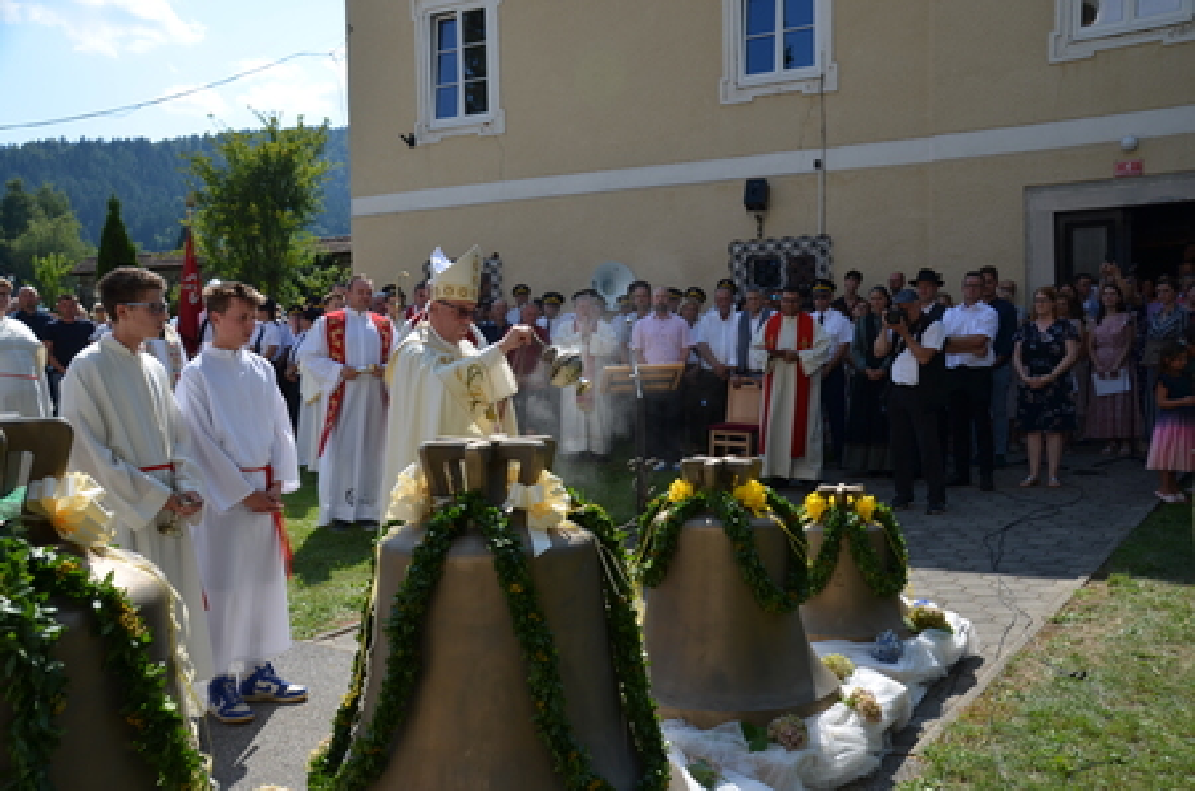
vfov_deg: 39.8
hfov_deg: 57.3
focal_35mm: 33
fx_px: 1093
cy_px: 396
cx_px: 598
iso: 100
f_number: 8
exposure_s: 1/250
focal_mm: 22
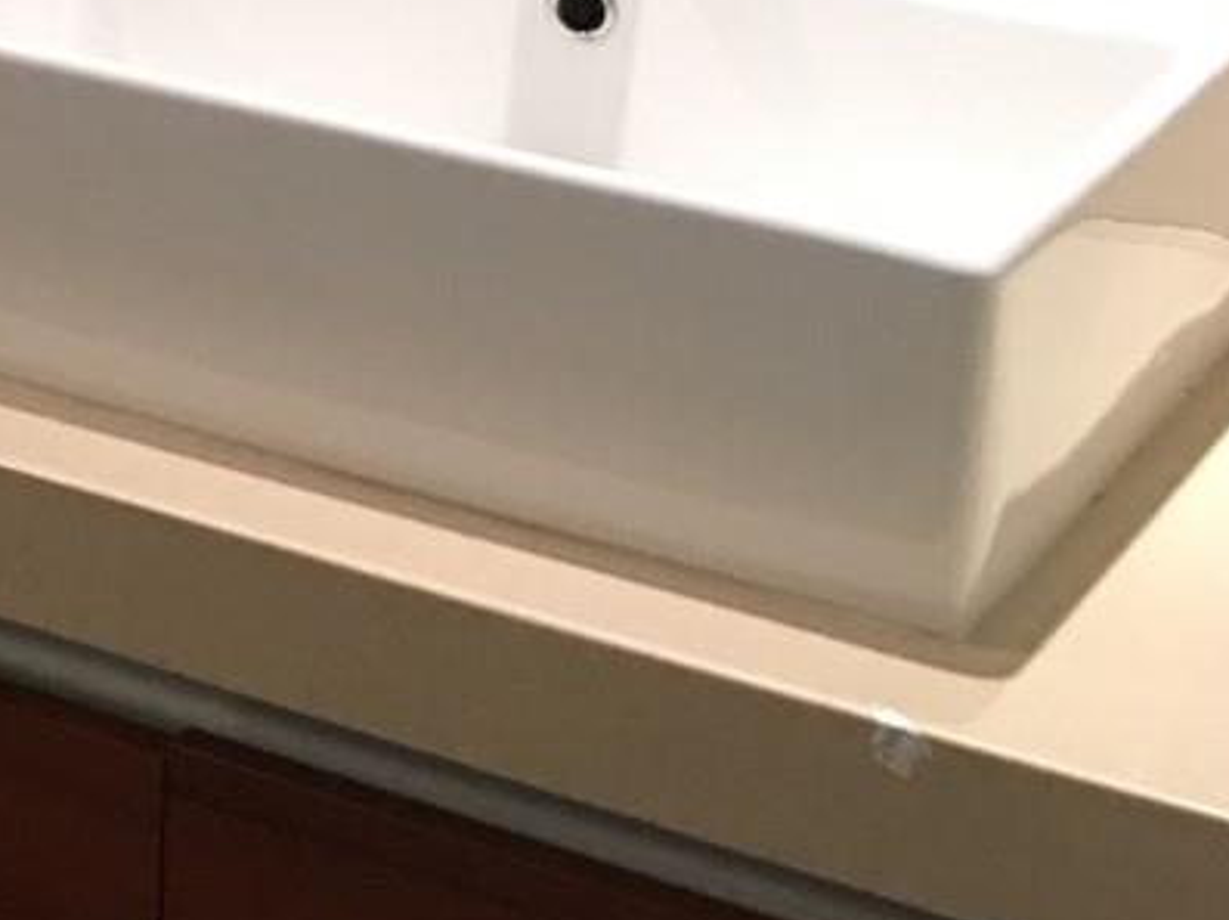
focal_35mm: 117
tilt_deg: -7.5
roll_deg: -0.4
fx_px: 4150
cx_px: -1173
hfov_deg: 14.3
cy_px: -669
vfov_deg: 11.8
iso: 80
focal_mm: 4.15
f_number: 2.2
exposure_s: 1/15
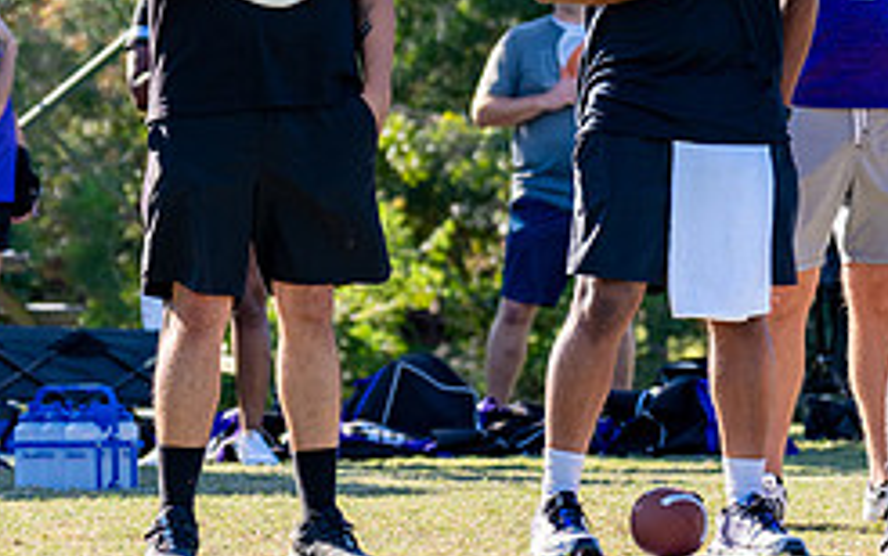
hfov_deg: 9.5
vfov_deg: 5.9
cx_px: 328
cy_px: 82
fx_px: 5351
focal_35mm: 221
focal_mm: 70
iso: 160
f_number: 2.8
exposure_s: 1/1000
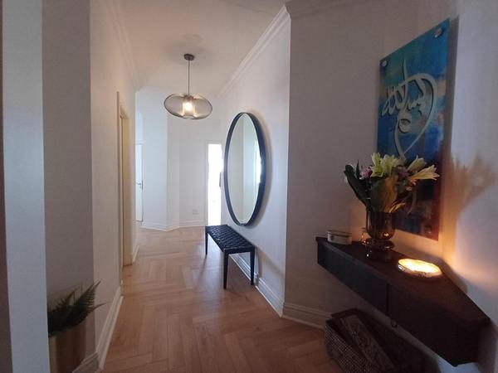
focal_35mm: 16
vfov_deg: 78.1
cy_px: 186
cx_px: 249
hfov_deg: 94.5
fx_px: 230
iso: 200
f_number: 2.2
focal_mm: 1.64
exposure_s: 1/25
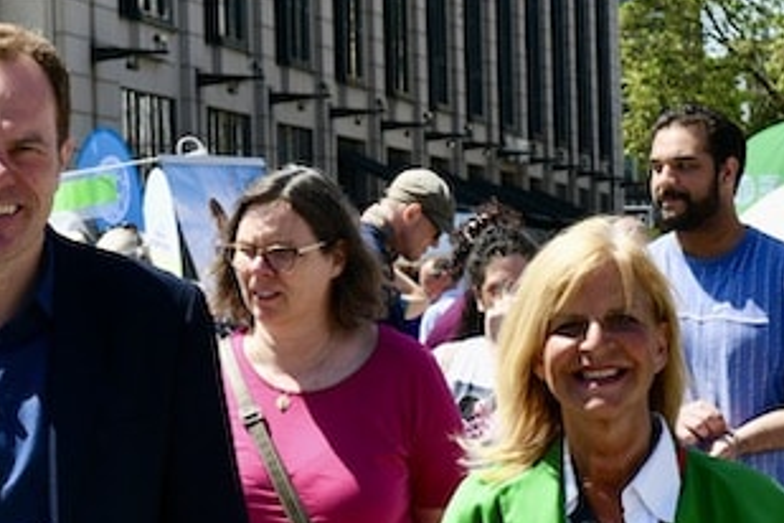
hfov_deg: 8.8
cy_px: 387
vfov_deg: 5.9
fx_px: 5052
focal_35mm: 232
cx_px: 56
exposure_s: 1/125
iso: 100
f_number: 10
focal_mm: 70
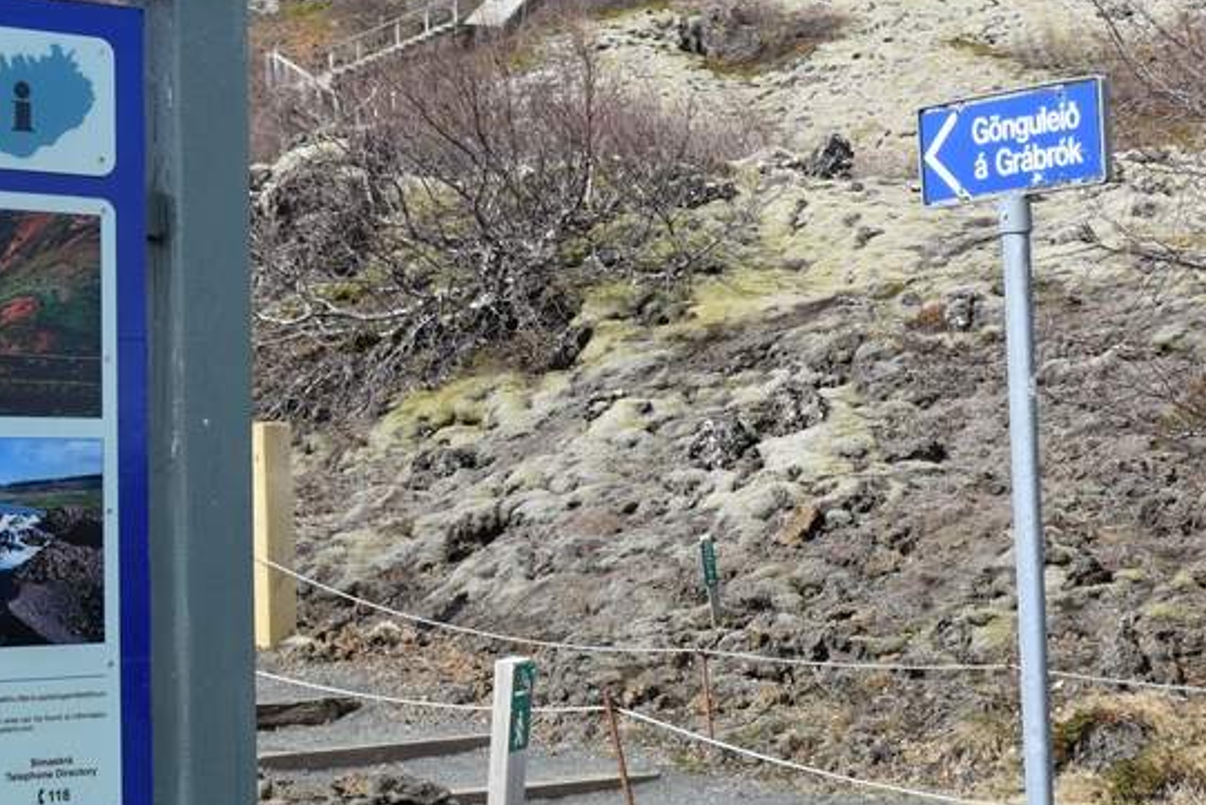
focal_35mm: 88
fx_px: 2947
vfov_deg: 15.5
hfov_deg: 23.0
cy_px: 449
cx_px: 796
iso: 200
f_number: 9
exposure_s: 1/320
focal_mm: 31
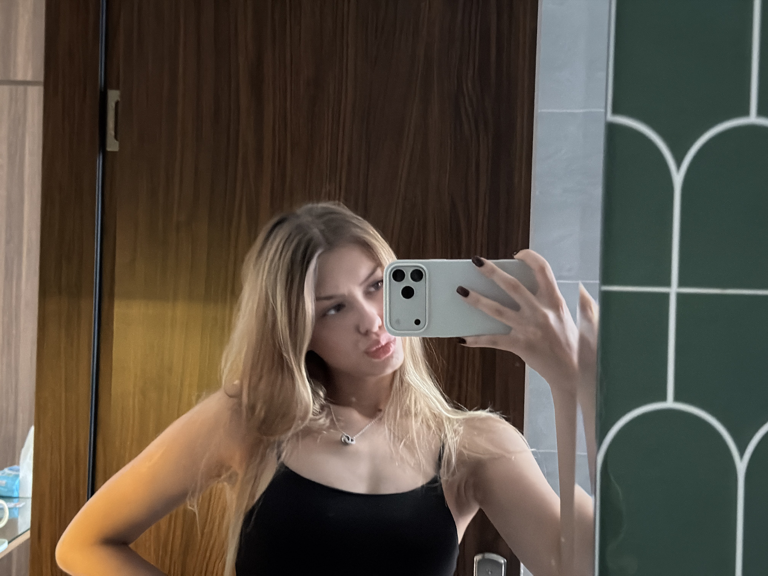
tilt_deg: +1.5
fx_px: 1065
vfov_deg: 30.3
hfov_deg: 39.7
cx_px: 384
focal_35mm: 48
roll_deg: -1.4
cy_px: 288
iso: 1600
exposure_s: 1/15
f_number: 1.78
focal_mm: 6.76
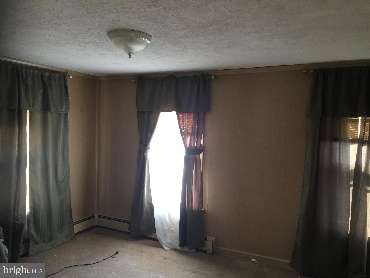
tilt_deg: -1.7
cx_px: 185
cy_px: 139
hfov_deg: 61.7
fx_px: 310
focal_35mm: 29
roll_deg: -2.1
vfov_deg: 48.2
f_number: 2.2
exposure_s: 1/30
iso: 40
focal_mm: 4.15
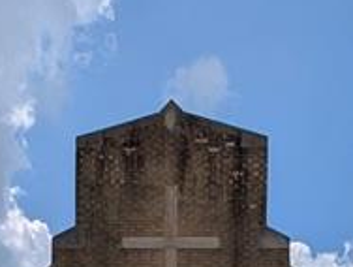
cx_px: 193
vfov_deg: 14.4
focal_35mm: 65
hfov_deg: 29.7
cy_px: 652
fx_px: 665
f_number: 1.95
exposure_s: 1/3623
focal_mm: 2.23
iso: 41
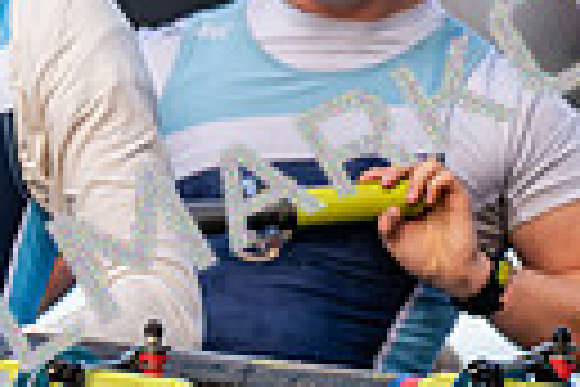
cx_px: -625
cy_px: 128
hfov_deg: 0.8
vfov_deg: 0.5
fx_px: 43480
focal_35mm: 2699
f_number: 4
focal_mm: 600
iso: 1400
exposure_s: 1/2500
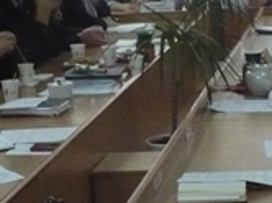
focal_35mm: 143
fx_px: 1122
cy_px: 93
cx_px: 115
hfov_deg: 13.8
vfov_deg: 10.3
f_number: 2.8
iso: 800
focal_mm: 6.1
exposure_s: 1/60
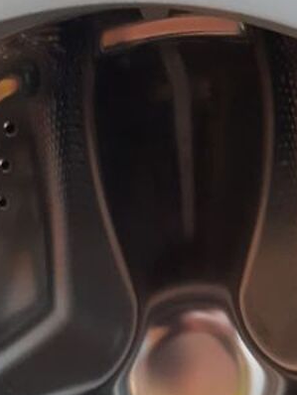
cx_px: 118
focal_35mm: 87
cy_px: 461
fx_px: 994
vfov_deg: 21.1
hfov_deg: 17.0
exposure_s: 1/25
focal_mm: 3.92
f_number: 1.7
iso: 400
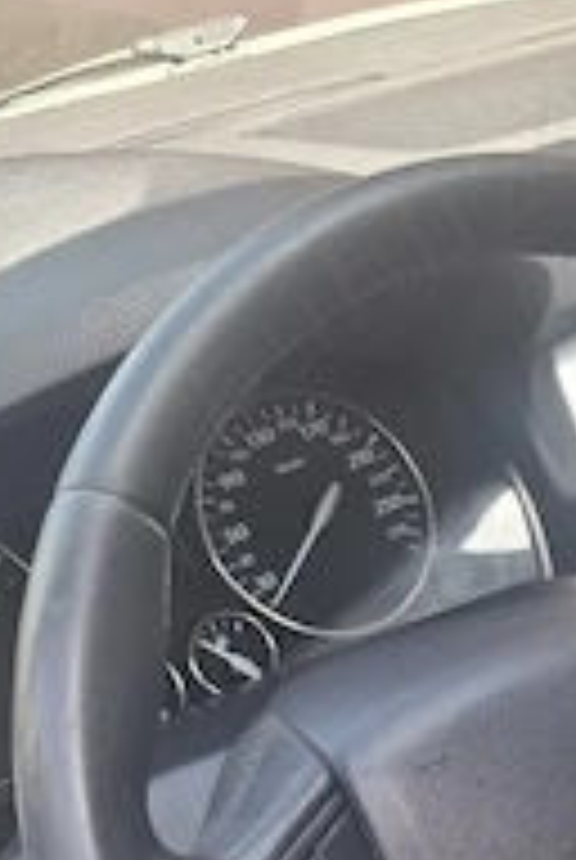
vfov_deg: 25.0
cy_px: 950
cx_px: 783
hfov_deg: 17.0
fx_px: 1793
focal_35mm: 75
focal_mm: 5.54
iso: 50
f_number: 1.8
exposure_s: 1/100
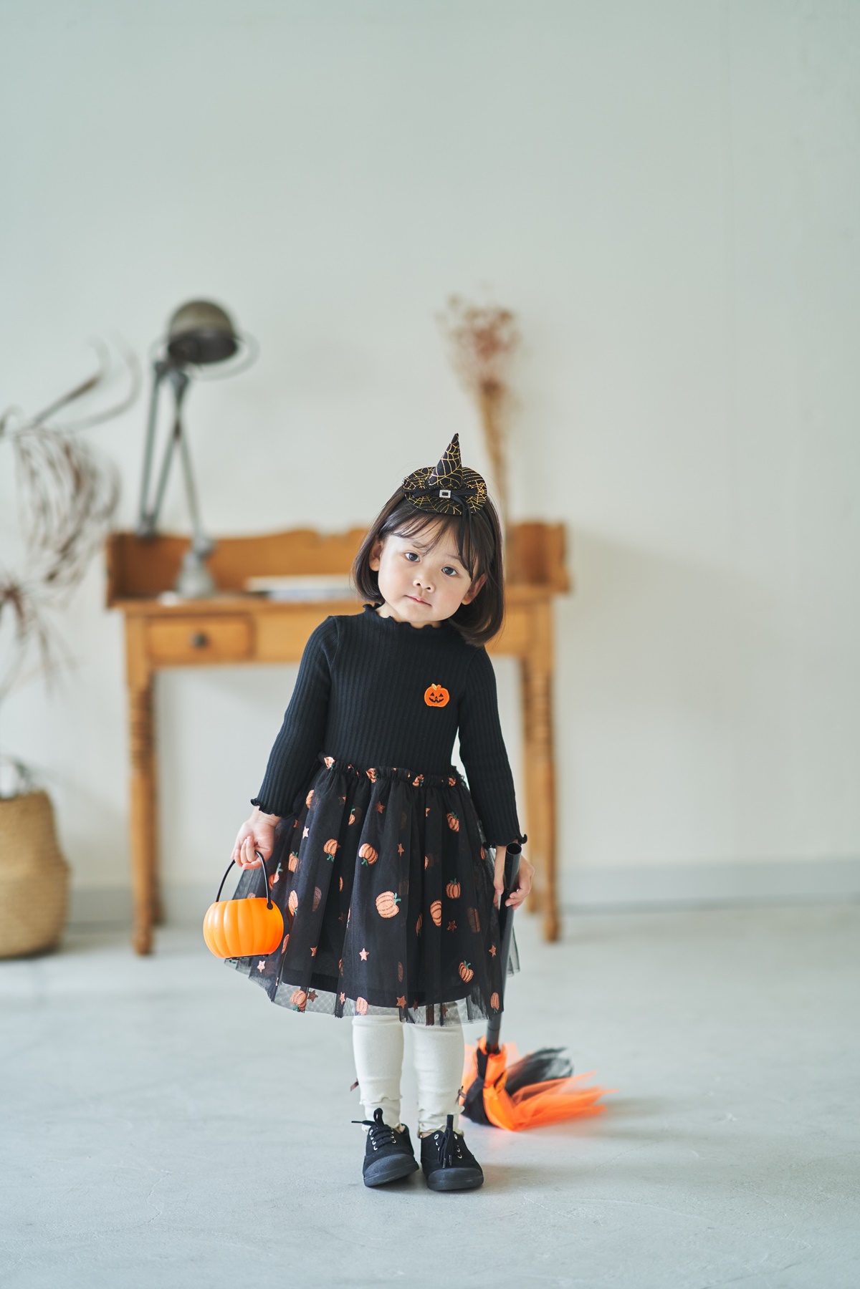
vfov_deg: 23.9
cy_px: 644
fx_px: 3046
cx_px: 430
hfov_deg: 16.1
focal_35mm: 85
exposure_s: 1/250
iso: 250
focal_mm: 85
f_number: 1.4
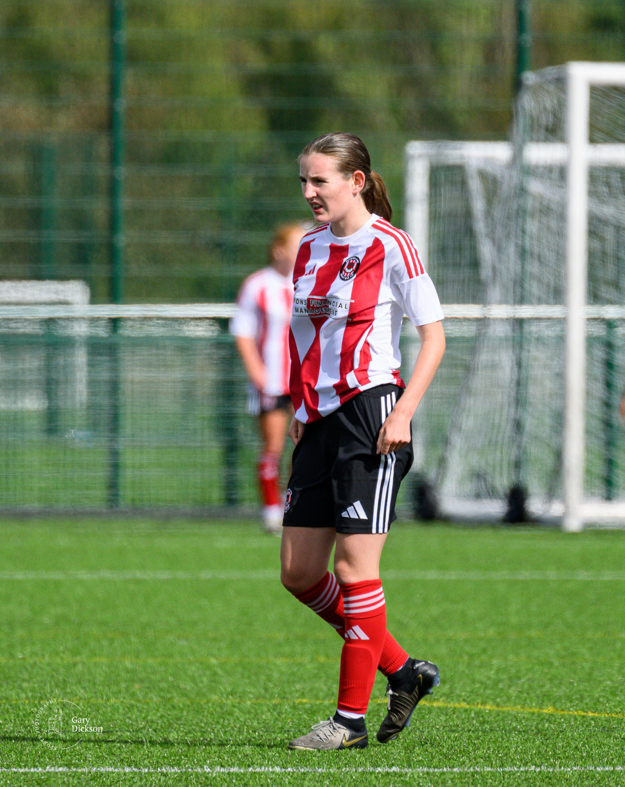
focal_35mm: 766
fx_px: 17784
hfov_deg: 2.0
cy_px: 258
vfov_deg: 2.5
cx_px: 327
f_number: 5.6
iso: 640
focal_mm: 400
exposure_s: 1/4000
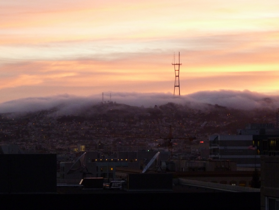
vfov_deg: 12.5
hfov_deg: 16.5
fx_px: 960
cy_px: 105
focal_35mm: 119
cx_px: 140
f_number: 4.4
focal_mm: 19.5
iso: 400
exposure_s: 1/30
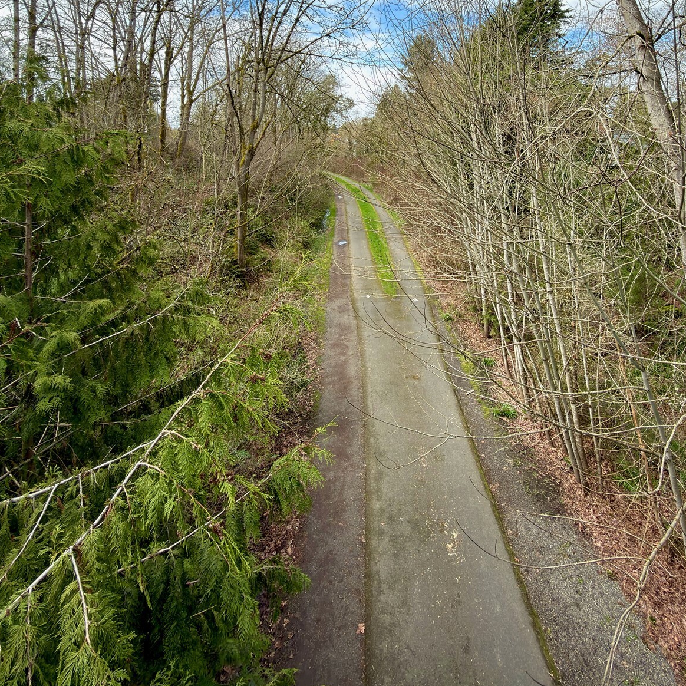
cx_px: 389
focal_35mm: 17
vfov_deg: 84.0
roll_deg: +0.2
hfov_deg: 83.5
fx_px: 381
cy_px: 344
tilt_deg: -10.0
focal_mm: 2.22
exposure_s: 1/238
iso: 20
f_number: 2.2
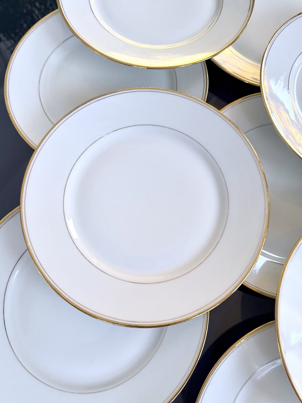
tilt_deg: -74.8
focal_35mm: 24
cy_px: 202
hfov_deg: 56.8
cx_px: 151
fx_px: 279
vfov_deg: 71.6
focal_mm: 6.76
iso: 250
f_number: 1.78
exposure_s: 1/50
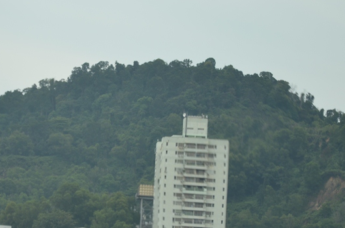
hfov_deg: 7.7
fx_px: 2553
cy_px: 110
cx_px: 117
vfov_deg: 5.1
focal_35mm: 267
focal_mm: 92
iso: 160
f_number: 5.6
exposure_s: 1/250
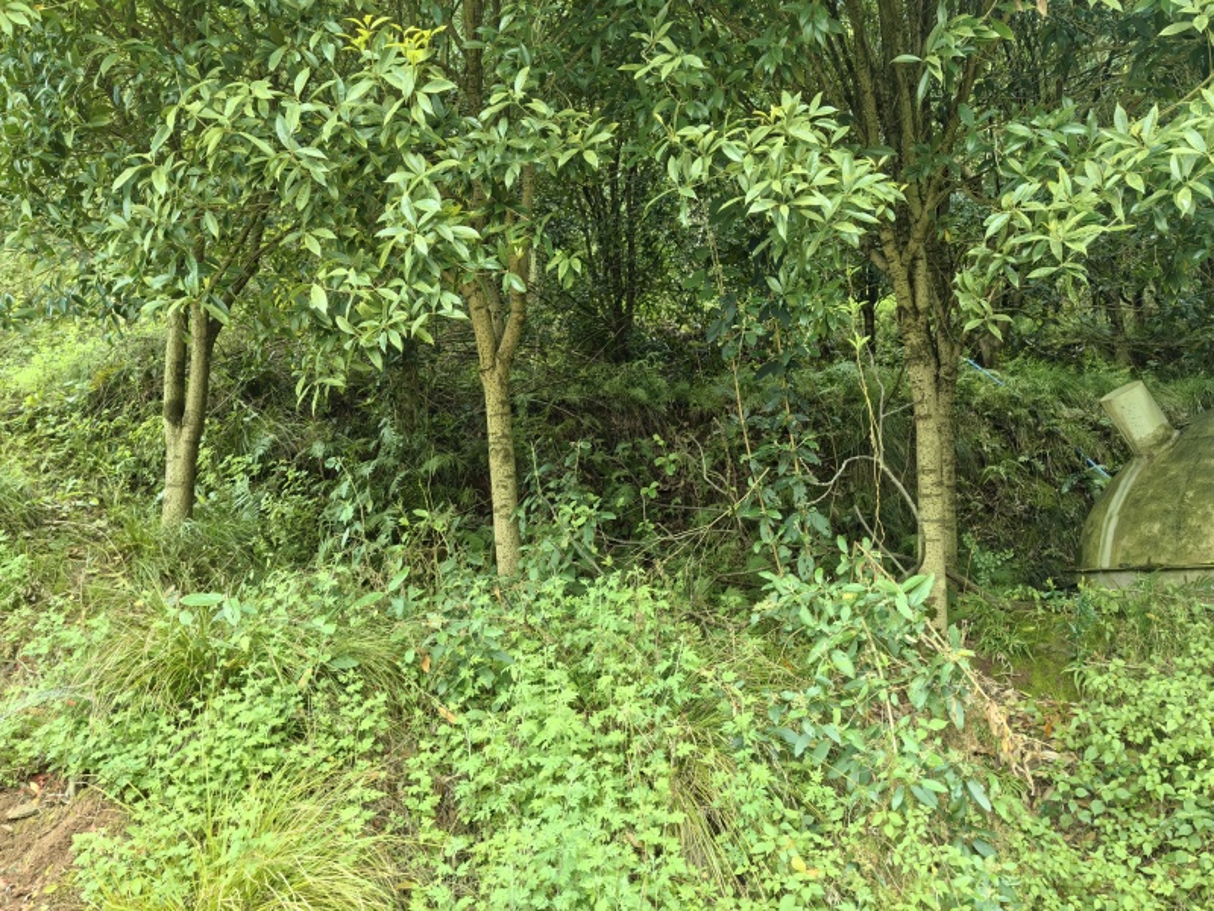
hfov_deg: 65.3
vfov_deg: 51.4
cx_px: 607
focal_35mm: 27
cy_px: 456
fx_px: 947
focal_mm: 5.52
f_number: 1.9
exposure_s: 1/137
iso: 50
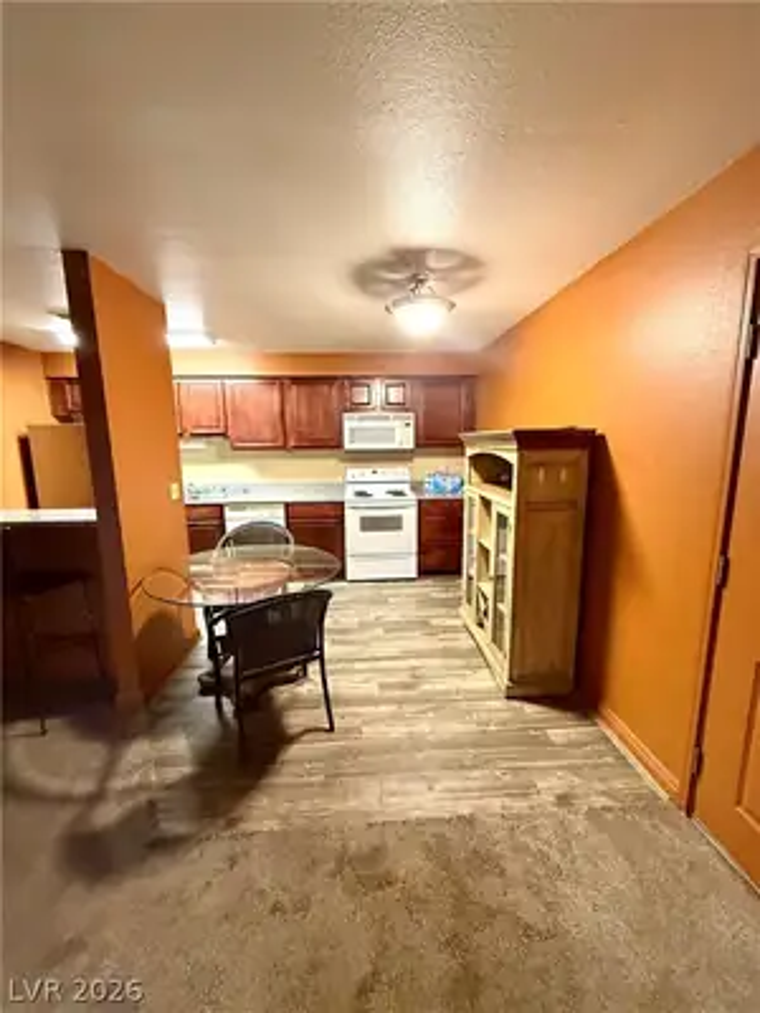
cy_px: 506
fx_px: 410
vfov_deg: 102.1
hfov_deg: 85.7
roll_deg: +0.5
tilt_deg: -8.2
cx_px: 380
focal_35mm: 14
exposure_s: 1/60
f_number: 2.2
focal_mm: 2.22
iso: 500
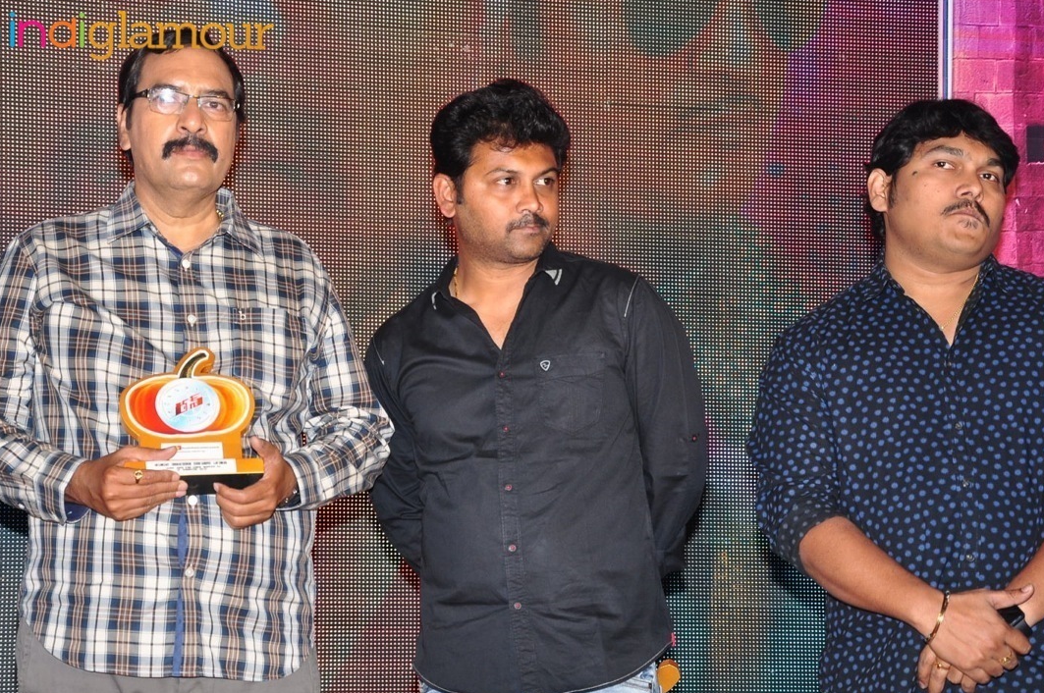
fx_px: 3041
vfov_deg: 13.0
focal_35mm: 105
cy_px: 388
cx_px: 522
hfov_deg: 19.5
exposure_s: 1/125
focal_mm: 62
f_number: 6.3
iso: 400
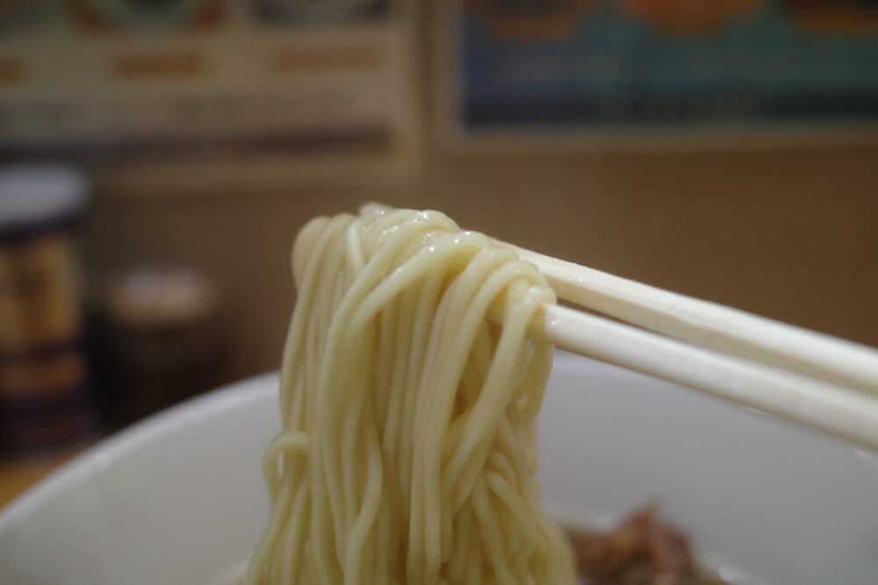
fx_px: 683
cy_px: 292
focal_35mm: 28
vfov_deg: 46.4
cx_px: 439
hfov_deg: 65.5
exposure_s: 1/30
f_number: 2.8
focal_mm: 18.3
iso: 640
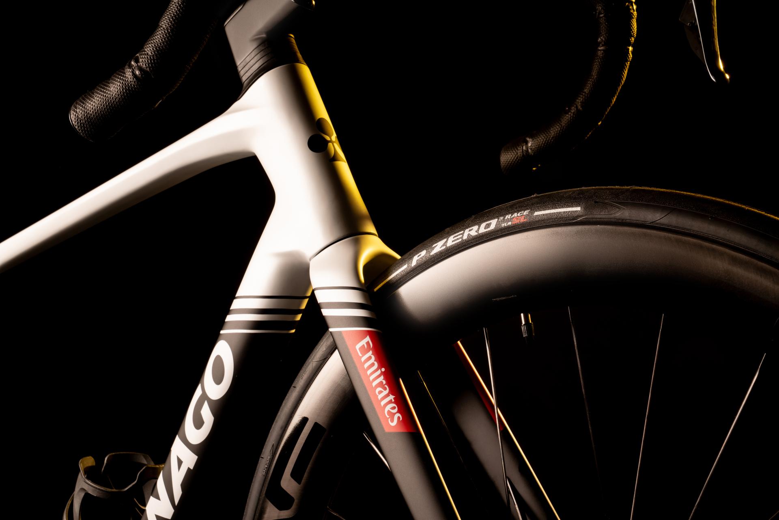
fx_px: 1515
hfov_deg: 28.8
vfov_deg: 19.5
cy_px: 260
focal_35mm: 70
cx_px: 390
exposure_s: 1/160
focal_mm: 70
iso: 100
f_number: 18
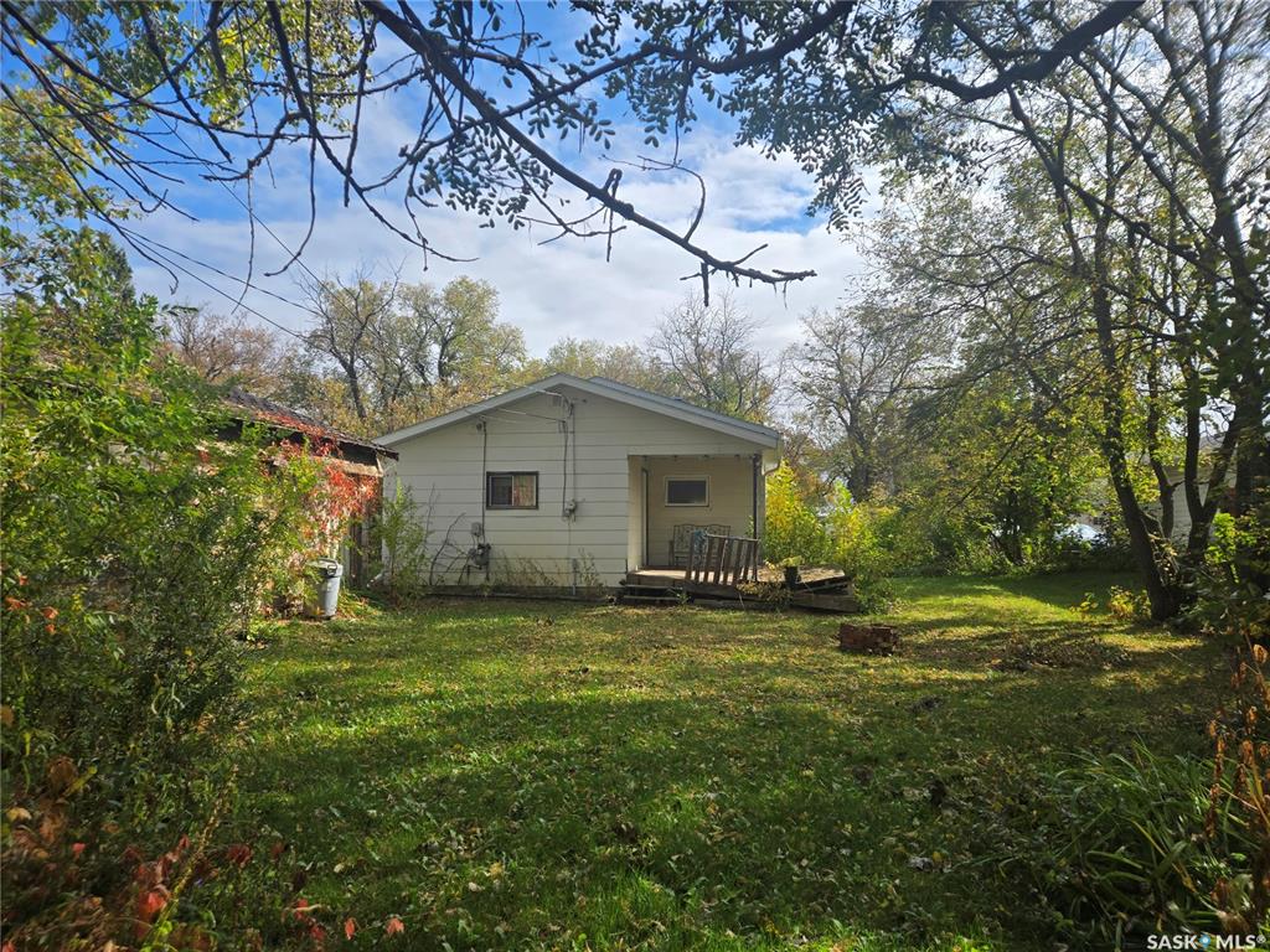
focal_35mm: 23
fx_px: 844
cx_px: 635
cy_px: 476
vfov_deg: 58.9
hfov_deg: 73.9
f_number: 1.8
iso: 25
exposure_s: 1/1677
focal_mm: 5.4
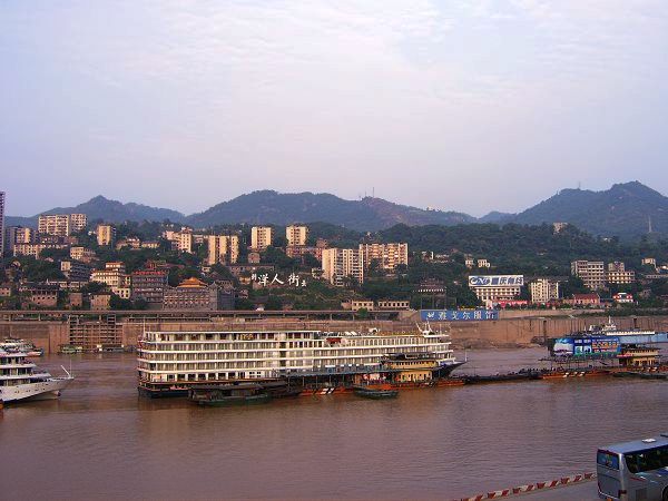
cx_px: 334
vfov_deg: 45.4
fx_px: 598
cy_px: 250
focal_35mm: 31
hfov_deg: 58.4
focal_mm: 8.13
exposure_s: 1/229
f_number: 4
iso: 50
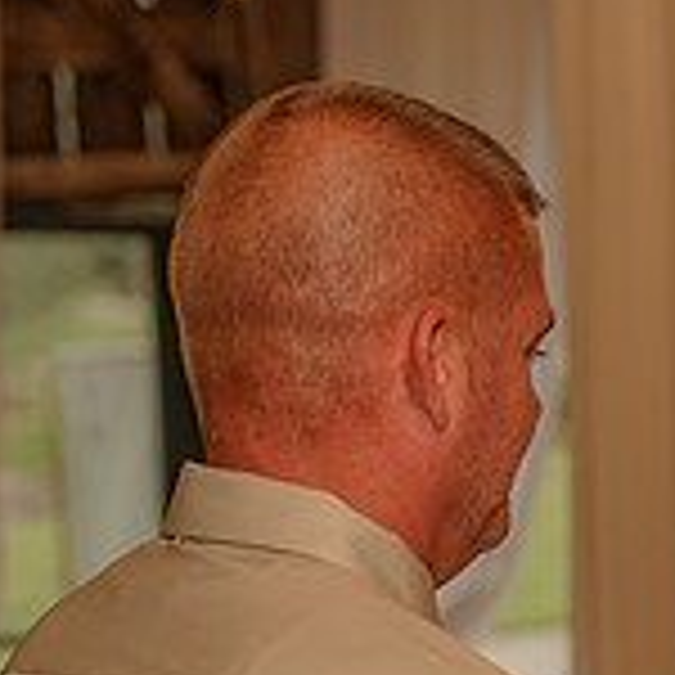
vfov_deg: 7.2
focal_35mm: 242
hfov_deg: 7.2
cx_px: 715
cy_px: 790
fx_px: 5339
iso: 320
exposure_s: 1/200
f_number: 4
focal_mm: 69
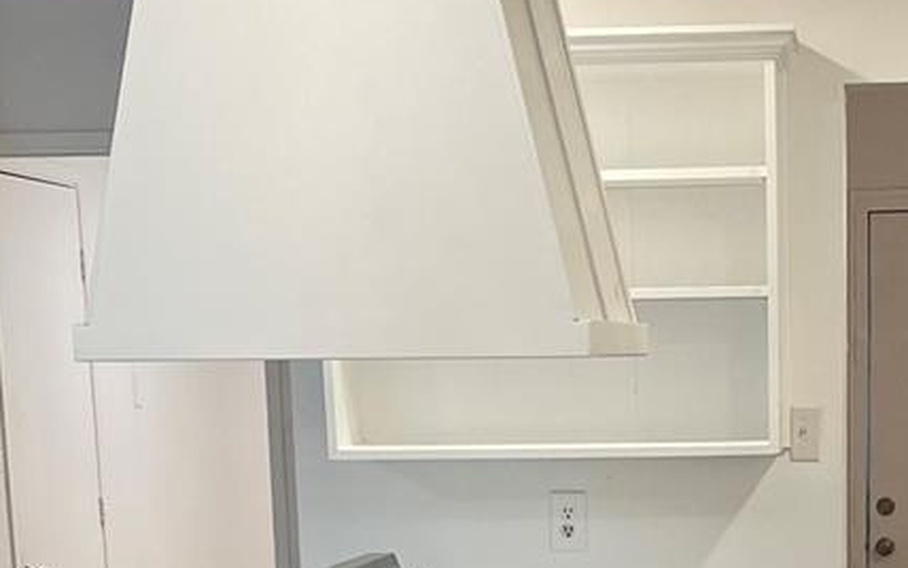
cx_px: 658
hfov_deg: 21.7
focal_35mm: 95
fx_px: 2352
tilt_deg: -12.1
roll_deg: +1.9
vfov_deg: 12.9
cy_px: 920
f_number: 1.6
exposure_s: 1/120
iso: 100
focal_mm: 5.1
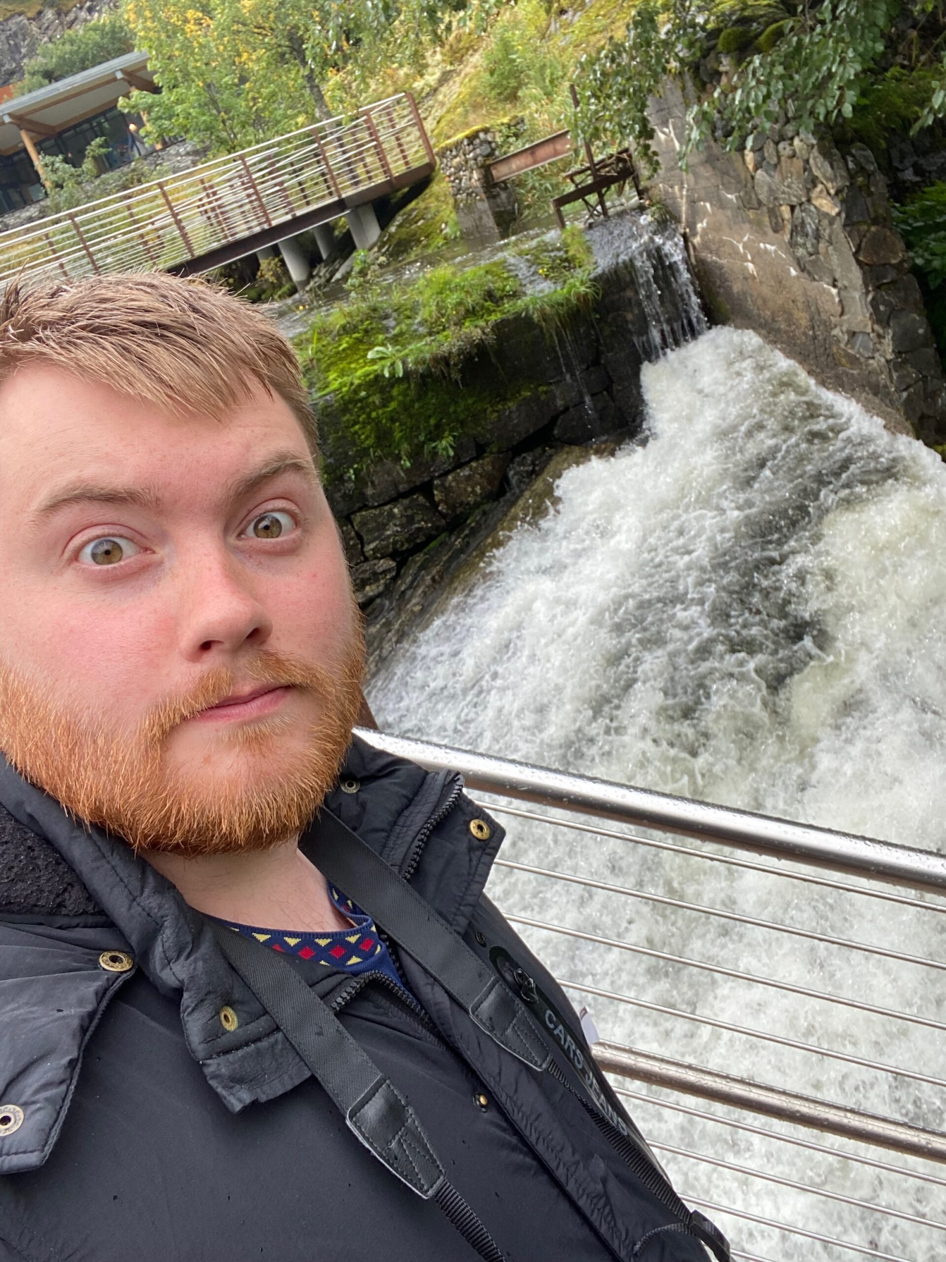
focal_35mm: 30
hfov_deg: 46.8
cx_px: 473
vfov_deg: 60.0
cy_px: 631
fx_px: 1093
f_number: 2.2
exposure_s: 1/145
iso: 25
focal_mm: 2.71
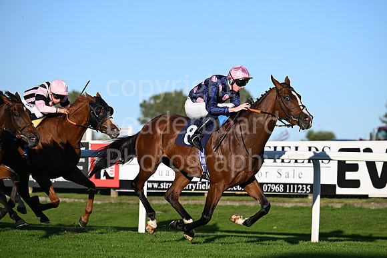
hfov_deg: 12.4
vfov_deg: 8.3
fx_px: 1774
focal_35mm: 165
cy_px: 129
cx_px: 194
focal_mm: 165
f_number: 4
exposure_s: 1/5000
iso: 400
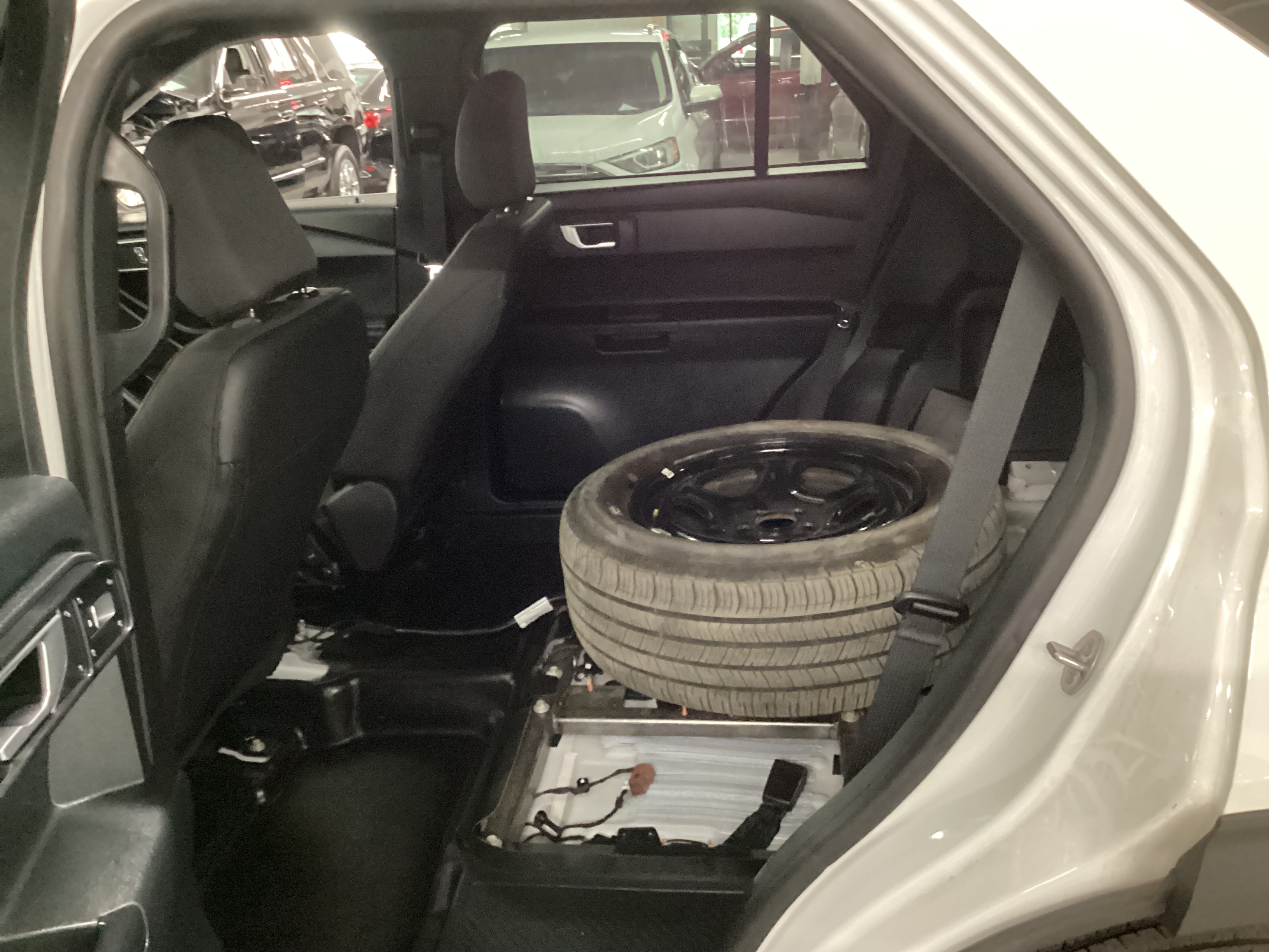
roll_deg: +1.6
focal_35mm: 31
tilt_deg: -22.5
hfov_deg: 58.4
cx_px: 634
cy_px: 476
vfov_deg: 45.4
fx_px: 1136
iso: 640
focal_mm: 3.3
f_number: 2.4
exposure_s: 1/20
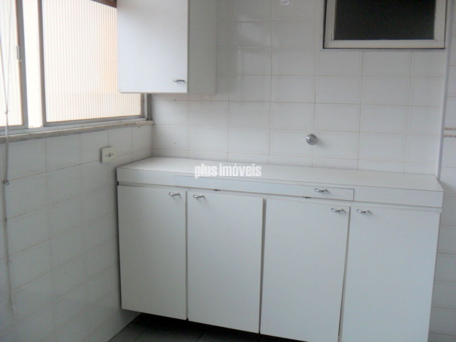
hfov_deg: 52.6
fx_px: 461
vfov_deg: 40.7
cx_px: 228
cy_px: 171
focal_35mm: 35
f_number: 3
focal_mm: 6.3
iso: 80
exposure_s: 1/45
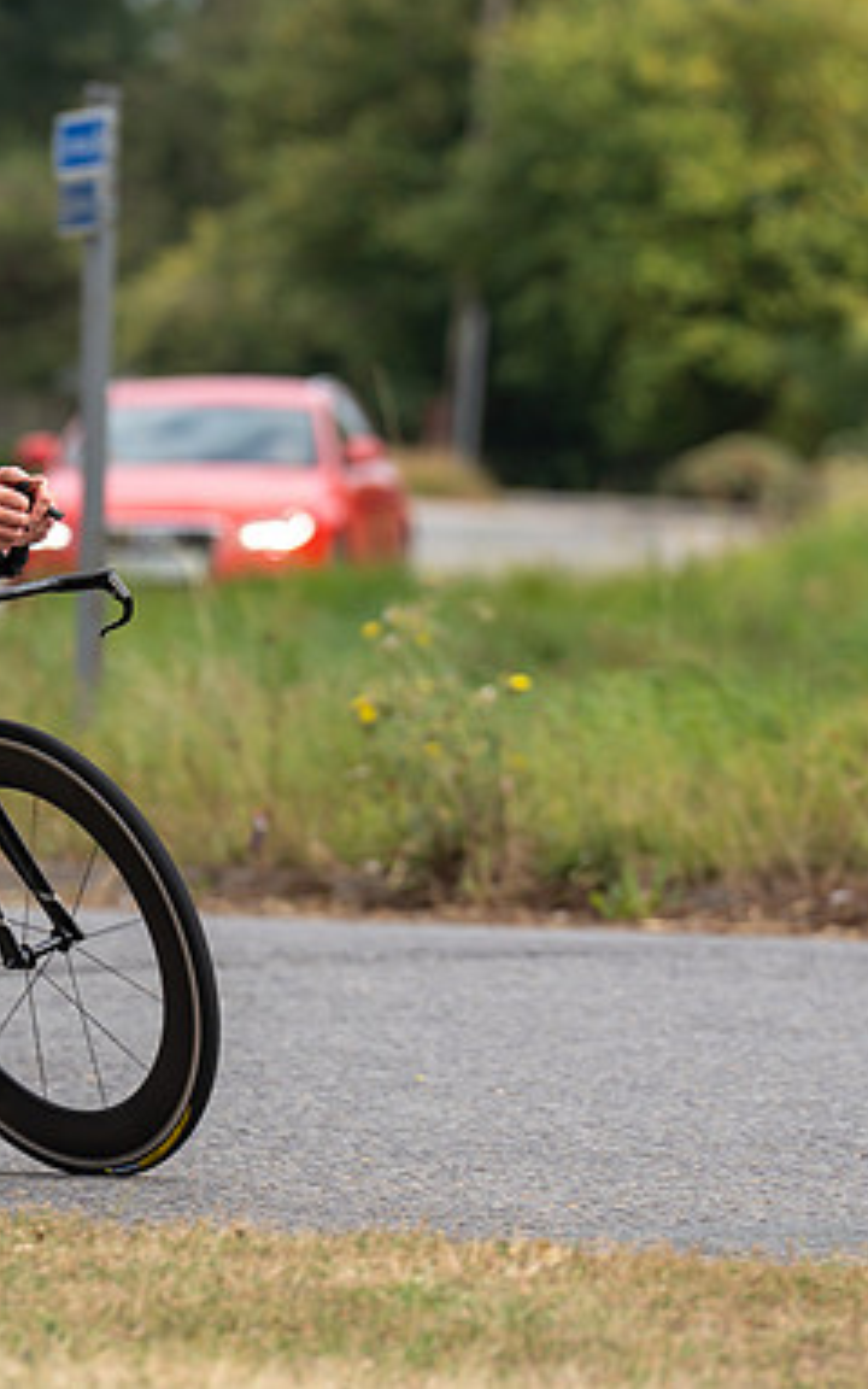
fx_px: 15215
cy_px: 600
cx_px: -42
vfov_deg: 5.2
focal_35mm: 402
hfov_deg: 3.3
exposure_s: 1/1000
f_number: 4
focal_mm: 200
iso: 200
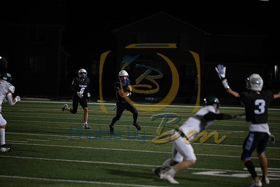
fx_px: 1556
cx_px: 140
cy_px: 94
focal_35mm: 200
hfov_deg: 10.3
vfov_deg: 6.9
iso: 4000
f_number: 2.8
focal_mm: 200
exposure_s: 1/1250
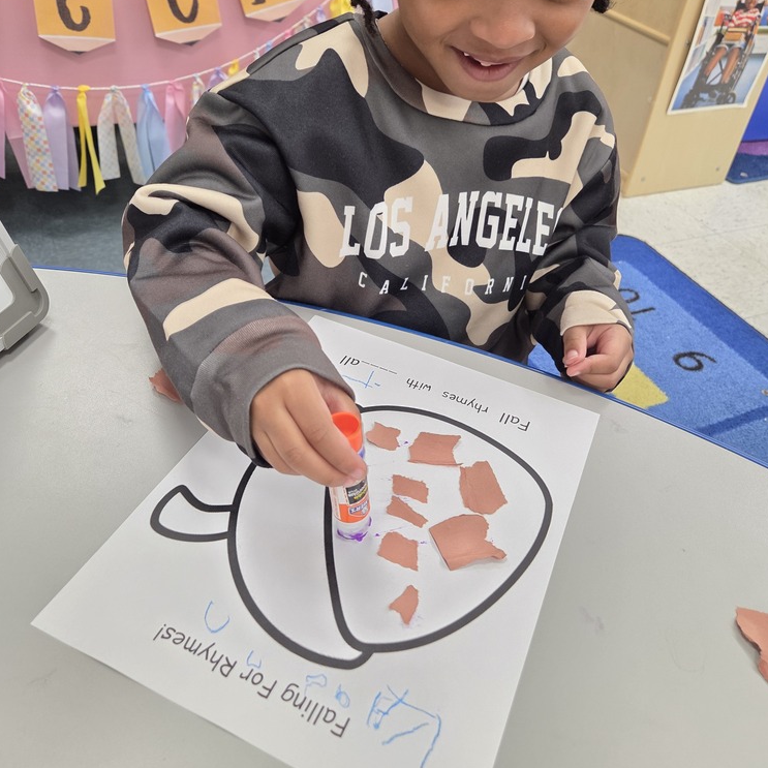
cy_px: 348
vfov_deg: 57.2
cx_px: 385
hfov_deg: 57.3
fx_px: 703
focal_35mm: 28
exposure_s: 1/120
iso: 250
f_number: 1.8
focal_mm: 5.4
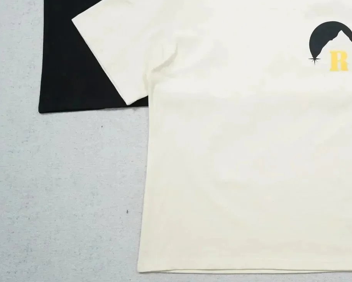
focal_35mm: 54
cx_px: 271
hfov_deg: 33.9
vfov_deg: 28.0
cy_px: 99
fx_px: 563
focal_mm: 35
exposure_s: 1/100
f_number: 10
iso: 1600
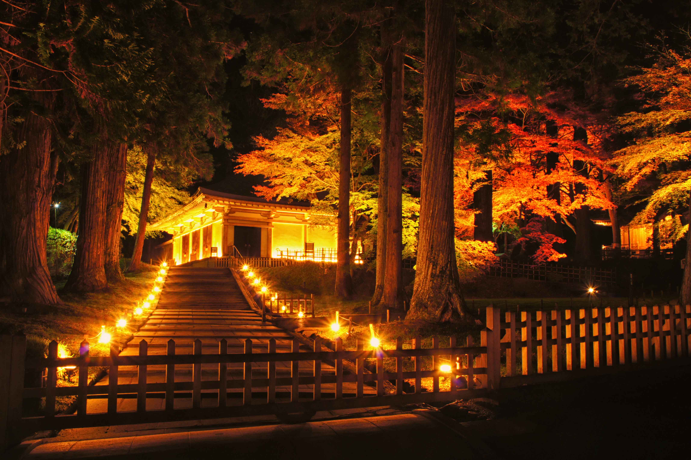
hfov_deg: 59.5
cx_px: 346
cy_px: 230
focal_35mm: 32
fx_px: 604
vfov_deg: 41.7
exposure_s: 25
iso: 200
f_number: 16
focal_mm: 21
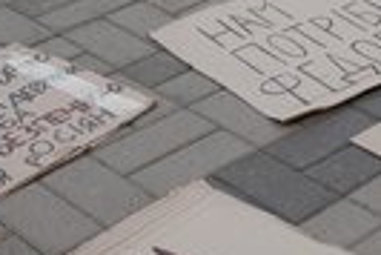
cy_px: 76
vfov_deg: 11.4
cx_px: 304
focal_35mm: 120
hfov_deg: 16.9
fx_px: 1271
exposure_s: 1/200
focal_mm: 40
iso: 100
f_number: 2.8
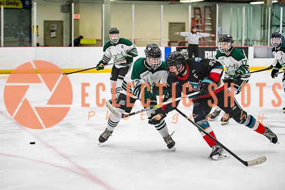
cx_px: 137
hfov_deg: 22.3
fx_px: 722
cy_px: 95
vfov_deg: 15.0
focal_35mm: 91
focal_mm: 82
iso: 2000
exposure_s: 1/640
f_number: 3.2
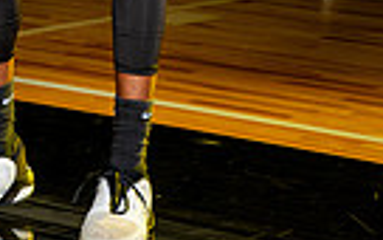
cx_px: -28
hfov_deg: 9.5
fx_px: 2286
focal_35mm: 219
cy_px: -333
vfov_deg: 5.8
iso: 100
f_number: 6.3
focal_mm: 65
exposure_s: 1/200
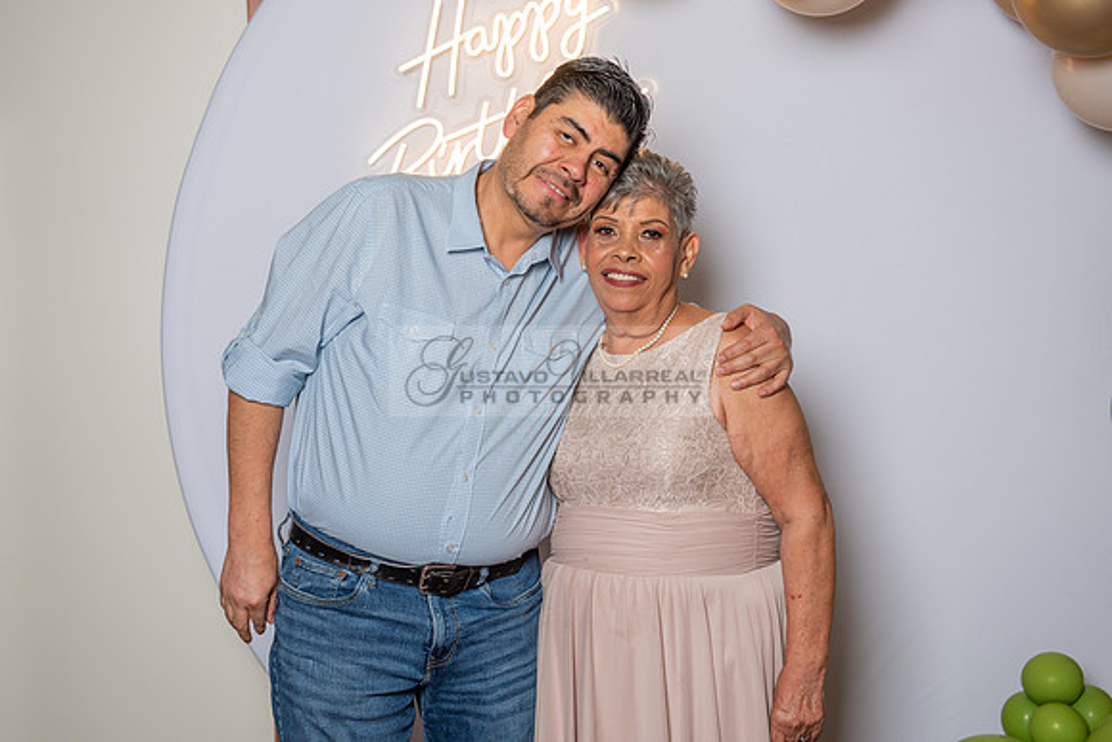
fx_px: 1843
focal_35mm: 60
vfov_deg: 22.8
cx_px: 543
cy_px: 378
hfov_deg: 33.6
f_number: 4
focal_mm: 55
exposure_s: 1/160
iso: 200
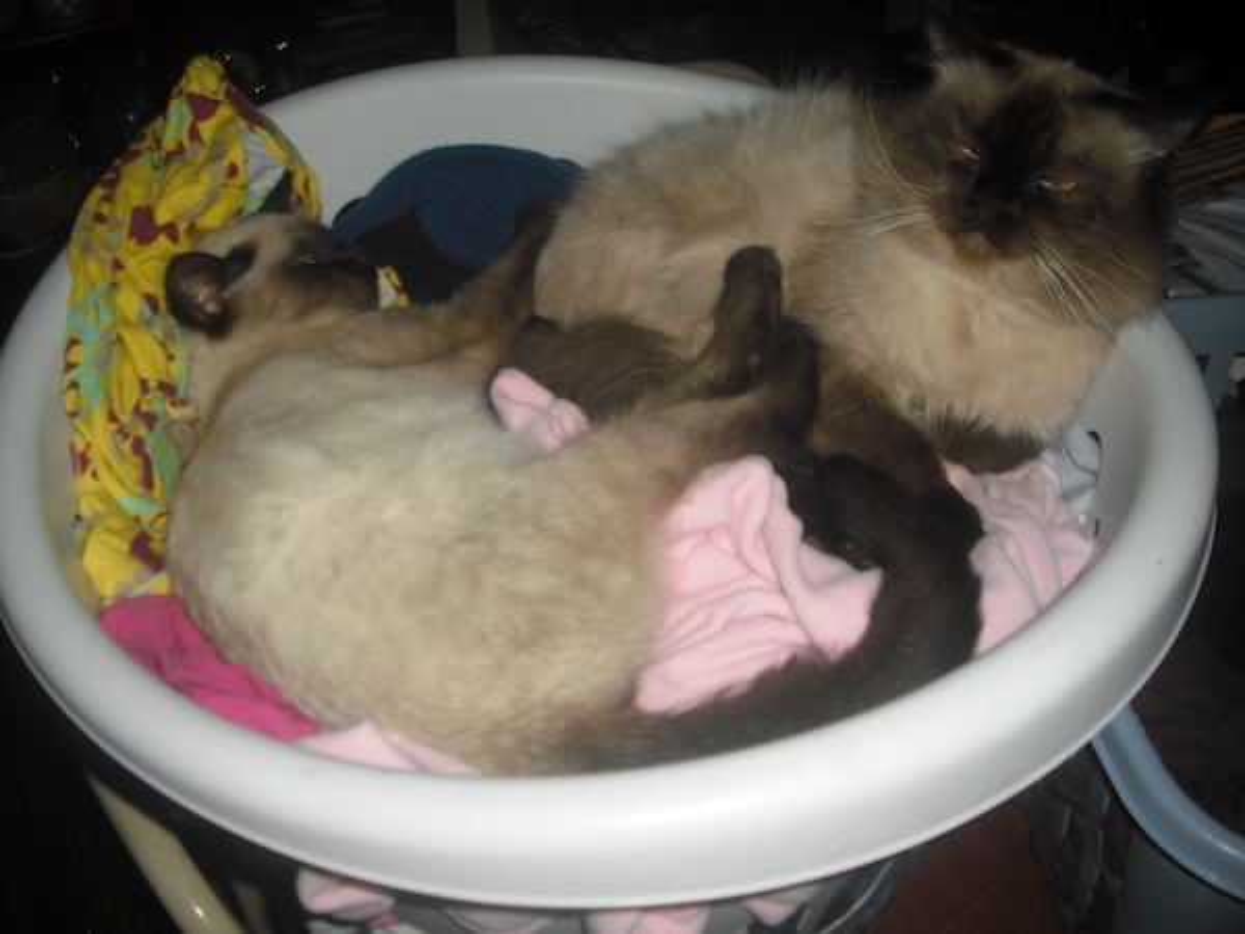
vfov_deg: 37.7
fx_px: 1367
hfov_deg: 49.0
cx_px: 622
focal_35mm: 38
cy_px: 467
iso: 64
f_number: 2.8
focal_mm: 6.2
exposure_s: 1/60
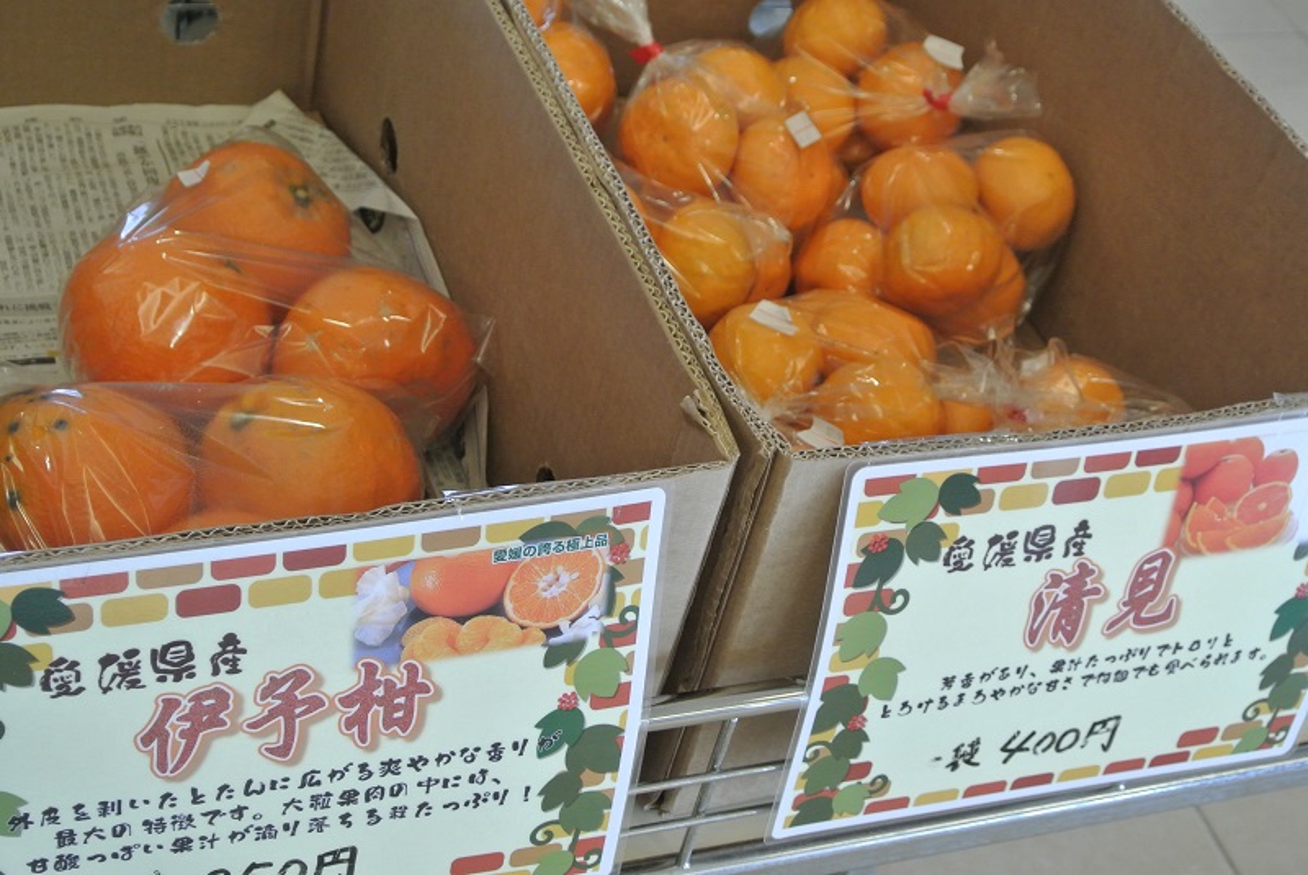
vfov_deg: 25.1
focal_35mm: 54
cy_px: 438
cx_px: 654
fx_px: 1964
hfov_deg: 36.8
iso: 640
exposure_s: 1/60
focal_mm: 20.3
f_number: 5
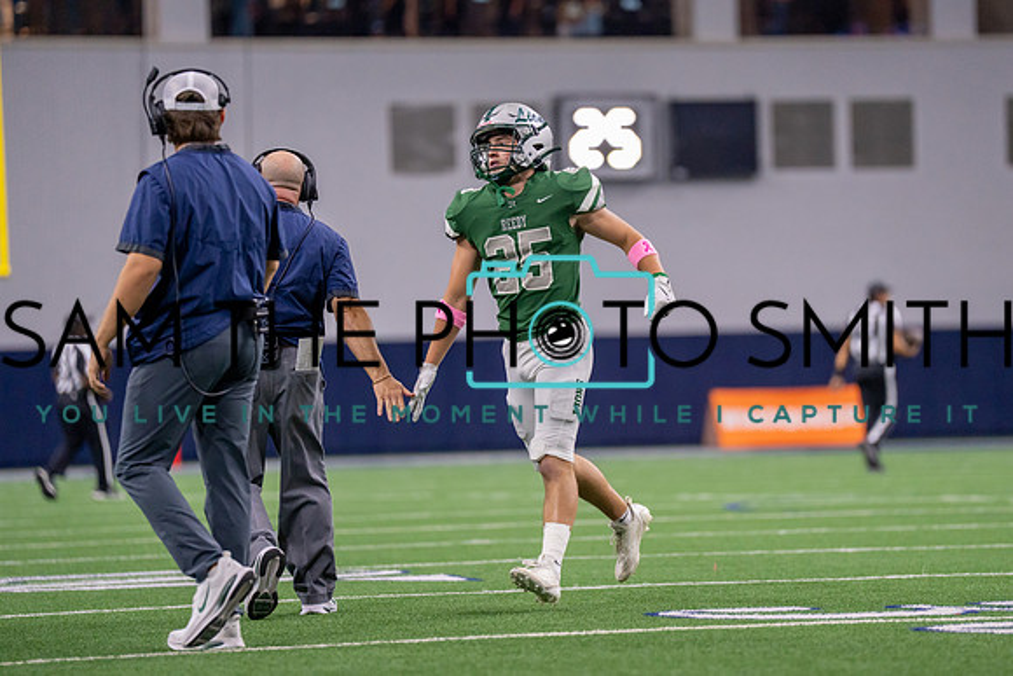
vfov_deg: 5.6
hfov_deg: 8.4
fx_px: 6860
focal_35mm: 244
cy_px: 299
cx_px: 609
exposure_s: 1/1000
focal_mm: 200
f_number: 2.8
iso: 2000
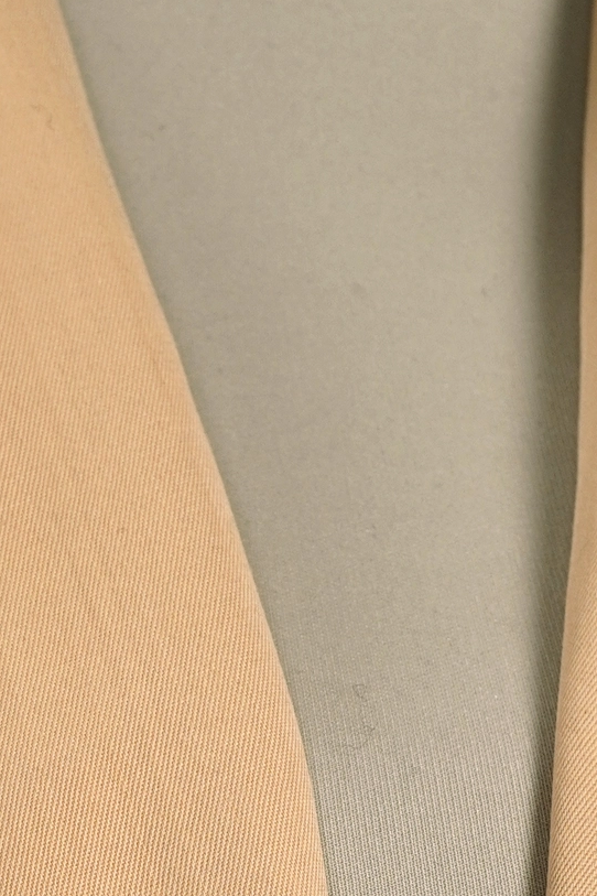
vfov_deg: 11.9
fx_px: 4228
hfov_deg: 8.1
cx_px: 161
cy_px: 1054
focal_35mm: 170
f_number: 7.1
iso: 320
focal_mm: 32
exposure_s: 1/40
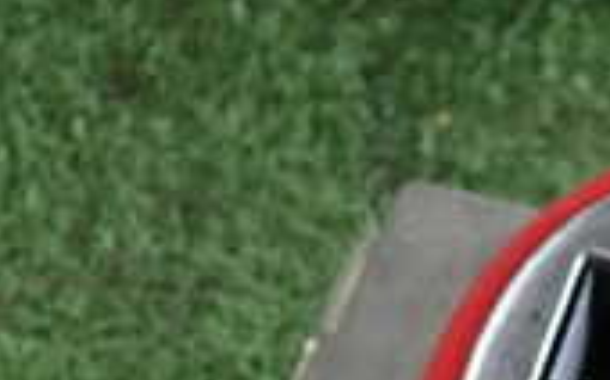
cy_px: 710
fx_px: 1861
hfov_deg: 18.2
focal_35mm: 112
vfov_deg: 10.8
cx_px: 610
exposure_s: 1/30
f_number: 2.3
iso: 200
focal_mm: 5.4
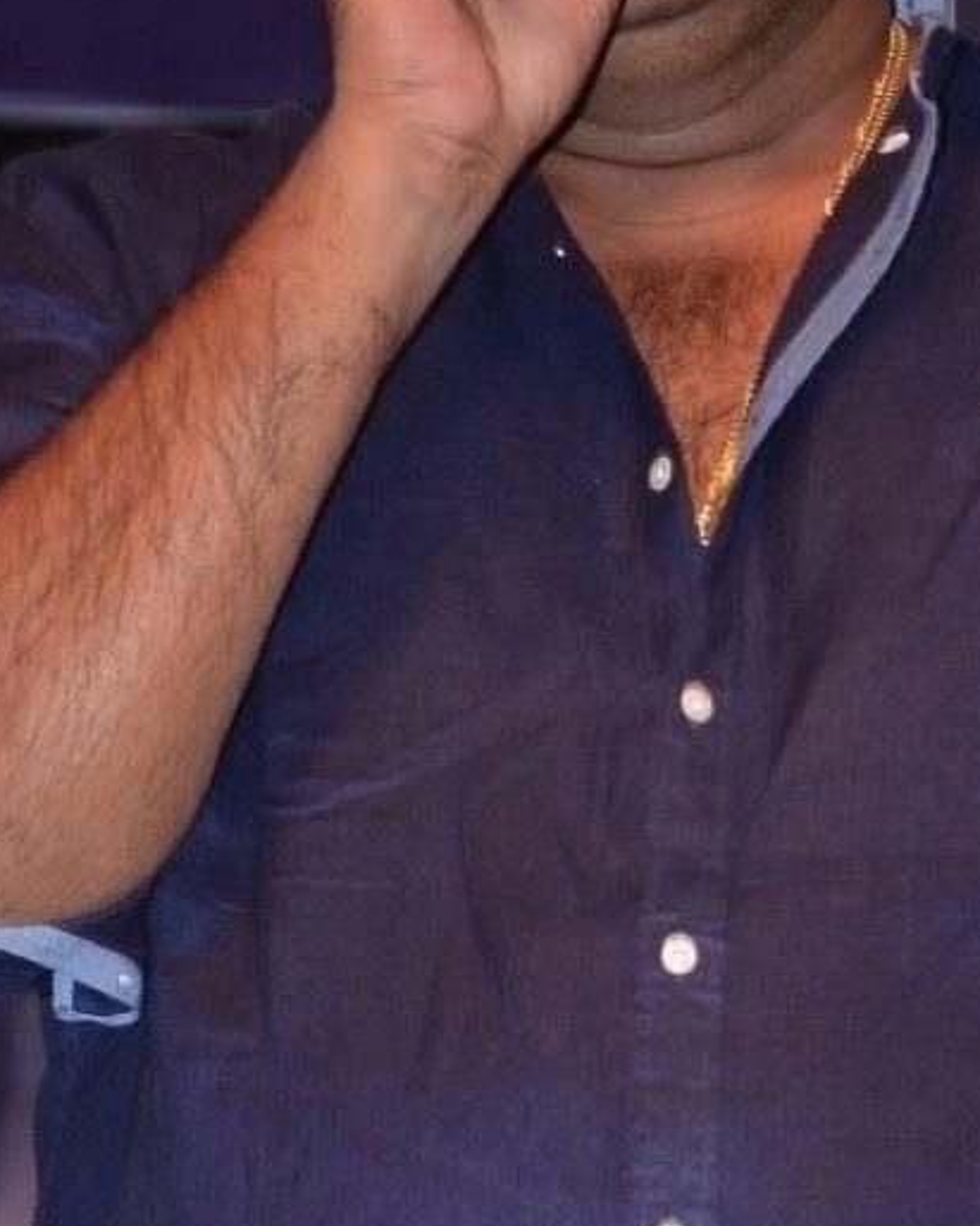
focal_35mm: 520
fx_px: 18846
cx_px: 501
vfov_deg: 3.7
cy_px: 1189
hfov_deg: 3.0
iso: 800
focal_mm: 105
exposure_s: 1/125
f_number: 5.6
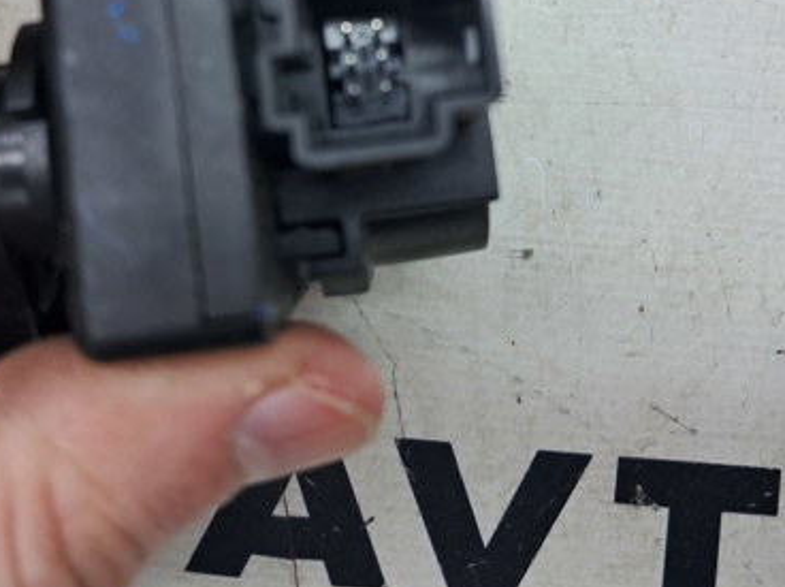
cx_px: 346
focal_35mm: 47
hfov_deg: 40.4
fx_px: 1064
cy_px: 89
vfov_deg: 29.8
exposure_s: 1/50
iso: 50
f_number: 1.8
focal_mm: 4
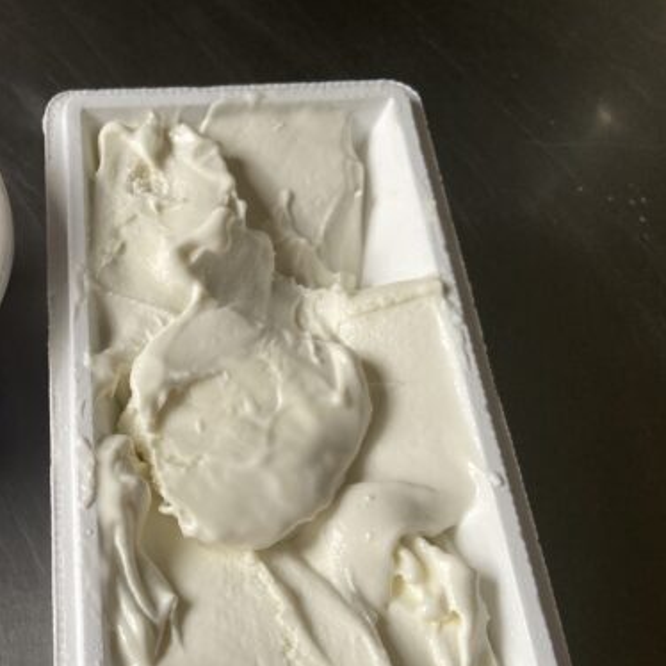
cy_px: 415
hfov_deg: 38.4
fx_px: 892
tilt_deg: -65.1
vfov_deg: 40.6
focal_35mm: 41
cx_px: 79
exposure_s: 1/104
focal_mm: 4.25
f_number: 1.8
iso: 125
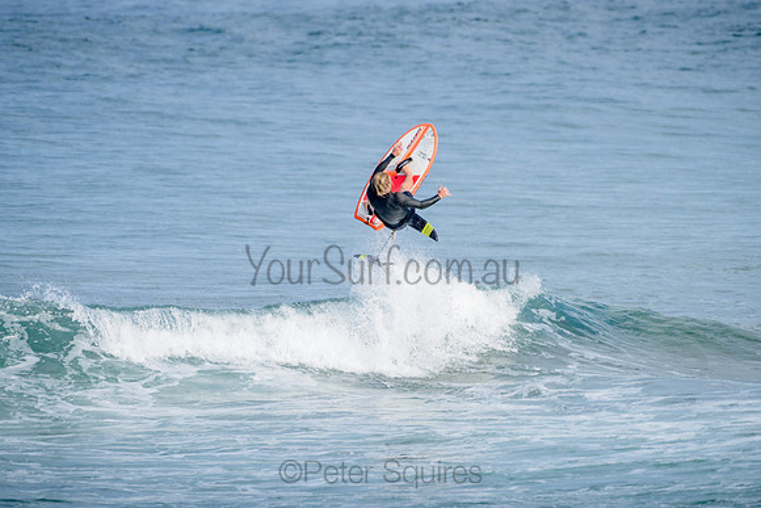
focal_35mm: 612
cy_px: 254
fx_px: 12941
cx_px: 380
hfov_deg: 3.4
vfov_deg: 2.2
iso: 200
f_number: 5.6
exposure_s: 1/1250
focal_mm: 500
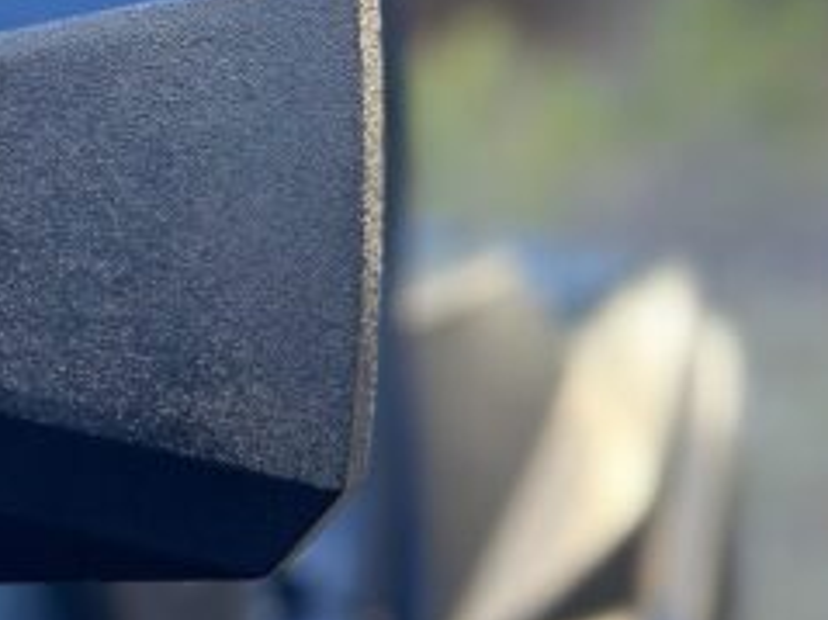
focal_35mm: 161
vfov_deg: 9.2
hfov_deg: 11.7
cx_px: -454
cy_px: 184
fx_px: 3849
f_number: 1.78
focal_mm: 6.86
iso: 80
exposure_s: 1/176
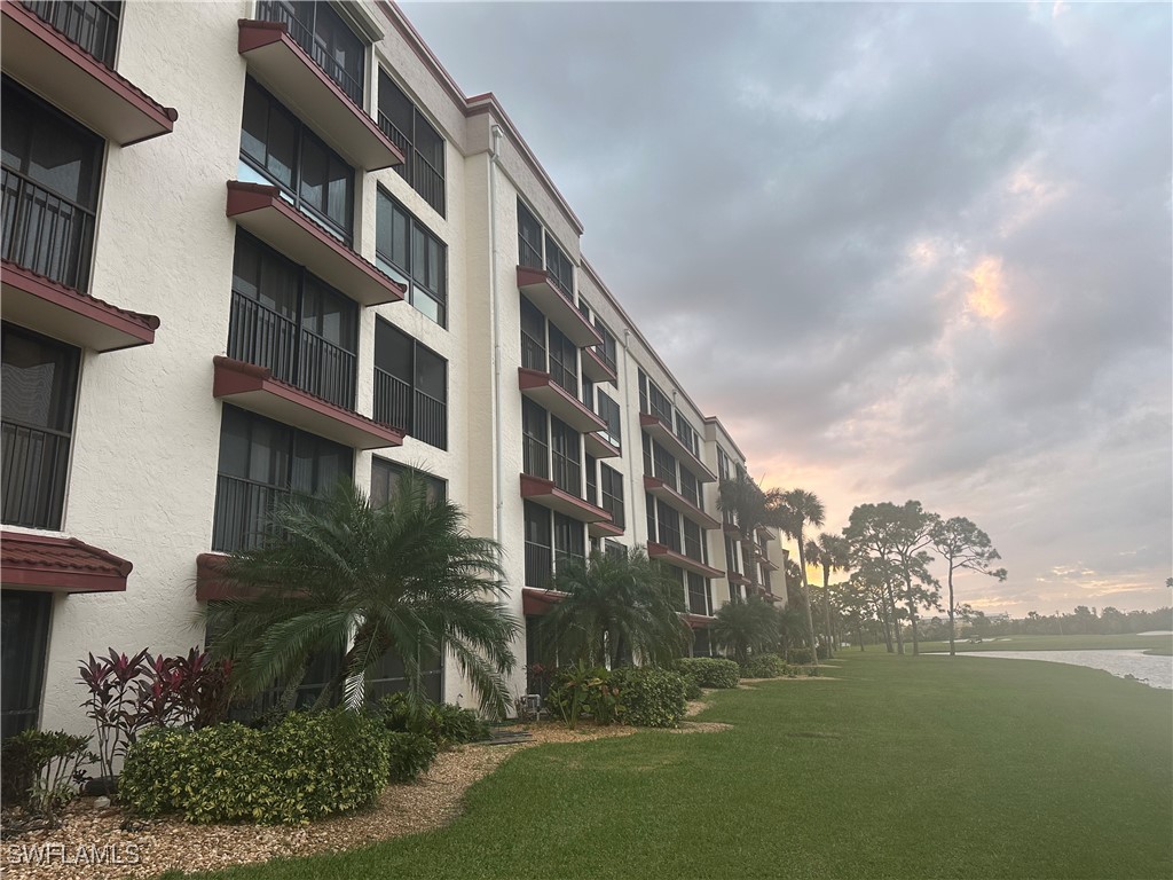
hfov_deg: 71.6
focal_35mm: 24
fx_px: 813
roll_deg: +1.7
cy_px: 440
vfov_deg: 56.8
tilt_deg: +14.9
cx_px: 586
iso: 100
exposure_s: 1/121
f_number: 1.78
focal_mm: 6.86
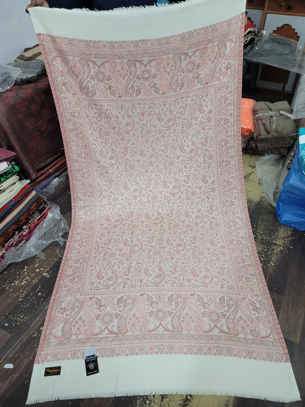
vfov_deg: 67.3
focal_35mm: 26
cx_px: 152
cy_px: 204
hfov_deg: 53.1
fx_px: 305
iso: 250
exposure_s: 1/50
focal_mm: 5.4
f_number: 1.8
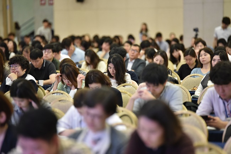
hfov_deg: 10.3
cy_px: 77
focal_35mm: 200
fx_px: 1283
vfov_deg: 6.9
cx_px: 116
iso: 4500
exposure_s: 1/250
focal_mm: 200
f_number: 2.8
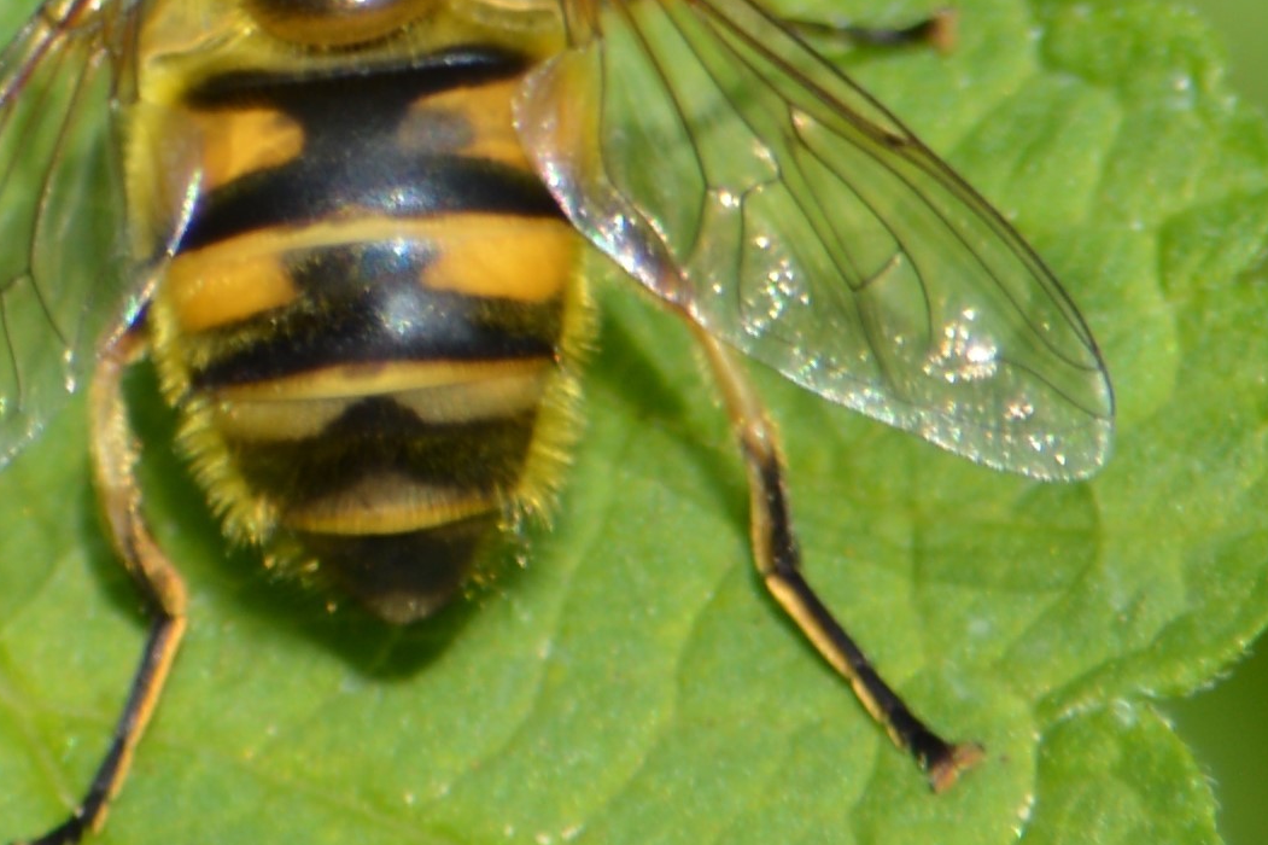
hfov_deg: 2.2
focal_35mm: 945
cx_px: 355
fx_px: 33273
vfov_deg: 1.5
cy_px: 156
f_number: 8
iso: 100
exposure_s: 1/250
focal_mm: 300
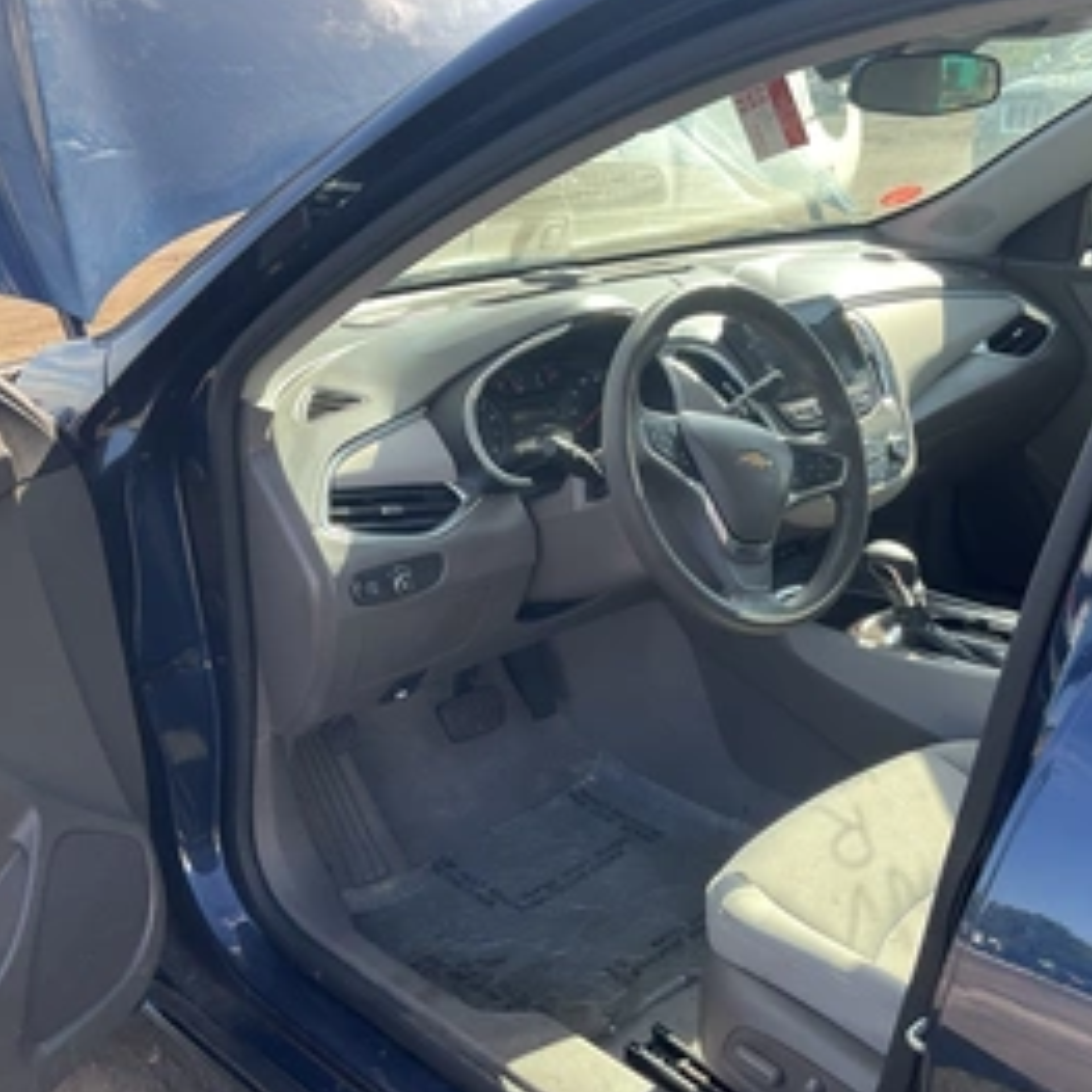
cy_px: 594
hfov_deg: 42.8
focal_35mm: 39
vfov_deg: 42.8
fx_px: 1392
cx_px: 610
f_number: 1.8
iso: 25
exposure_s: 1/250
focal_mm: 3
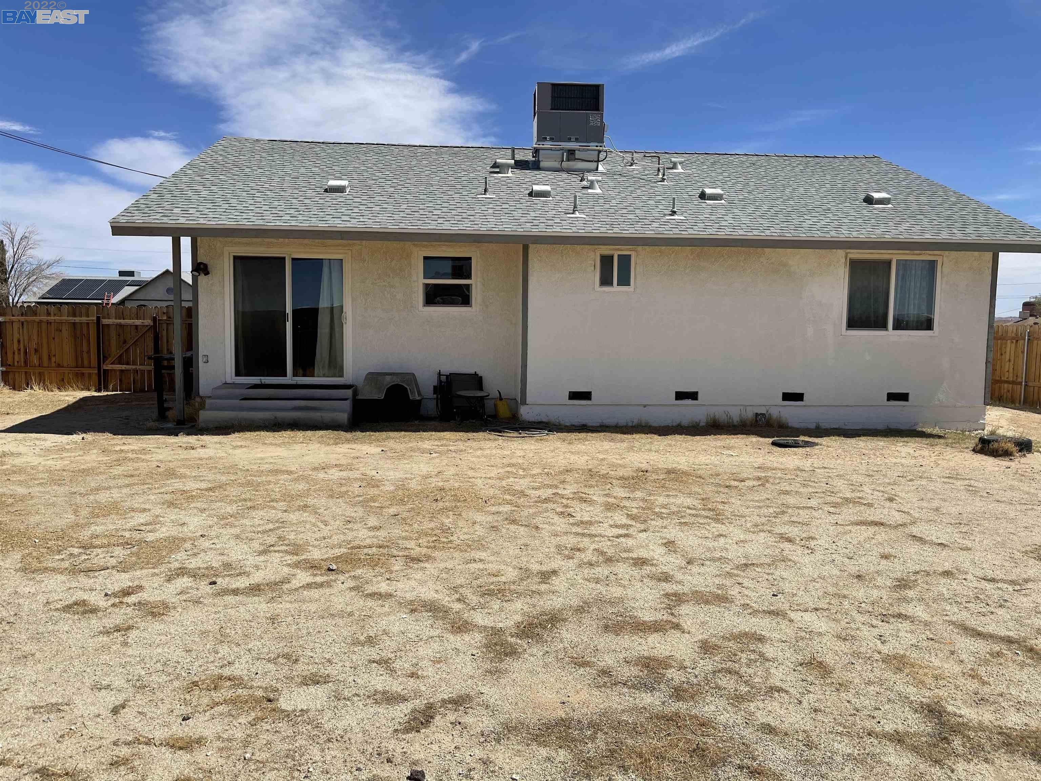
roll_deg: -0.7
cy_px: 390
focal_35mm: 26
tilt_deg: -6.2
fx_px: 782
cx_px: 520
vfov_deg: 53.1
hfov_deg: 67.3
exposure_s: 1/6579
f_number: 1.6
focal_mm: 5.1
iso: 32
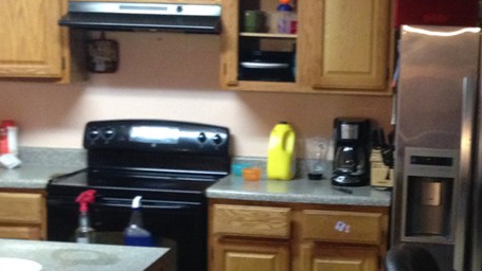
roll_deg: -1.1
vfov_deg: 14.8
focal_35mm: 81
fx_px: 1035
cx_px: 303
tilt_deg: -8.4
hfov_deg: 26.1
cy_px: 211
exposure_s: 1/20
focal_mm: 4.12
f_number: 2.4
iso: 400
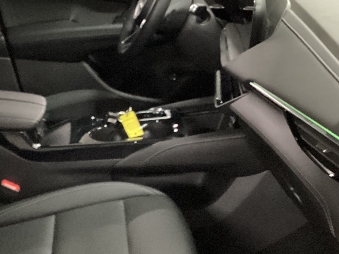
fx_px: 637
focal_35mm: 65
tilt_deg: -25.6
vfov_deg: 22.6
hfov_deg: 29.6
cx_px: 108
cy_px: 139
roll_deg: +1.4
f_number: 2.4
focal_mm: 3.3
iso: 640
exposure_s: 1/17
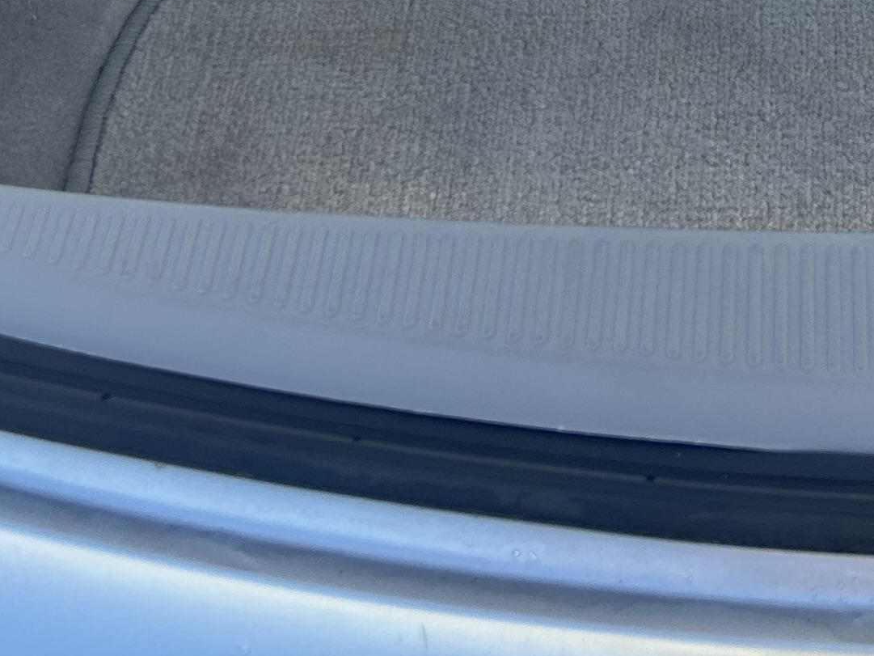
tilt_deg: -35.4
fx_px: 2449
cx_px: 892
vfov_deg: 13.5
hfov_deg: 19.6
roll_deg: +1.3
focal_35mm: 97
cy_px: -562
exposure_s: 1/894
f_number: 1.5
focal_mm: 5.7
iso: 50
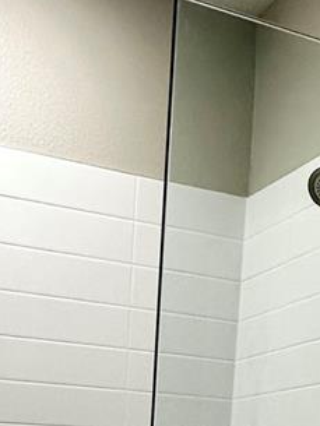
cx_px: 35
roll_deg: -1.3
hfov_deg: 25.8
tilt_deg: -13.7
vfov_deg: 26.3
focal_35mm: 55
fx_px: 677
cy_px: 626
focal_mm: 2.22
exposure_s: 1/120
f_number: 2.2
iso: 200
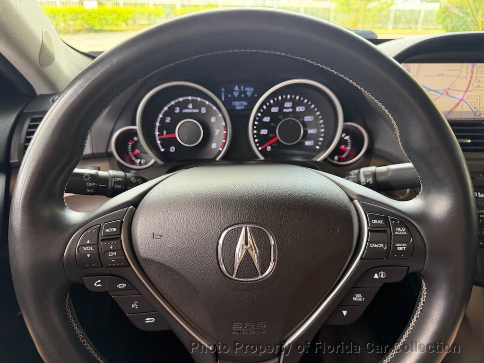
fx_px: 336
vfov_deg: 56.8
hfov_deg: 71.6
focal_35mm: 24
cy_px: 182
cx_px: 242
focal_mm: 6.76
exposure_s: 1/157
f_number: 1.78
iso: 200
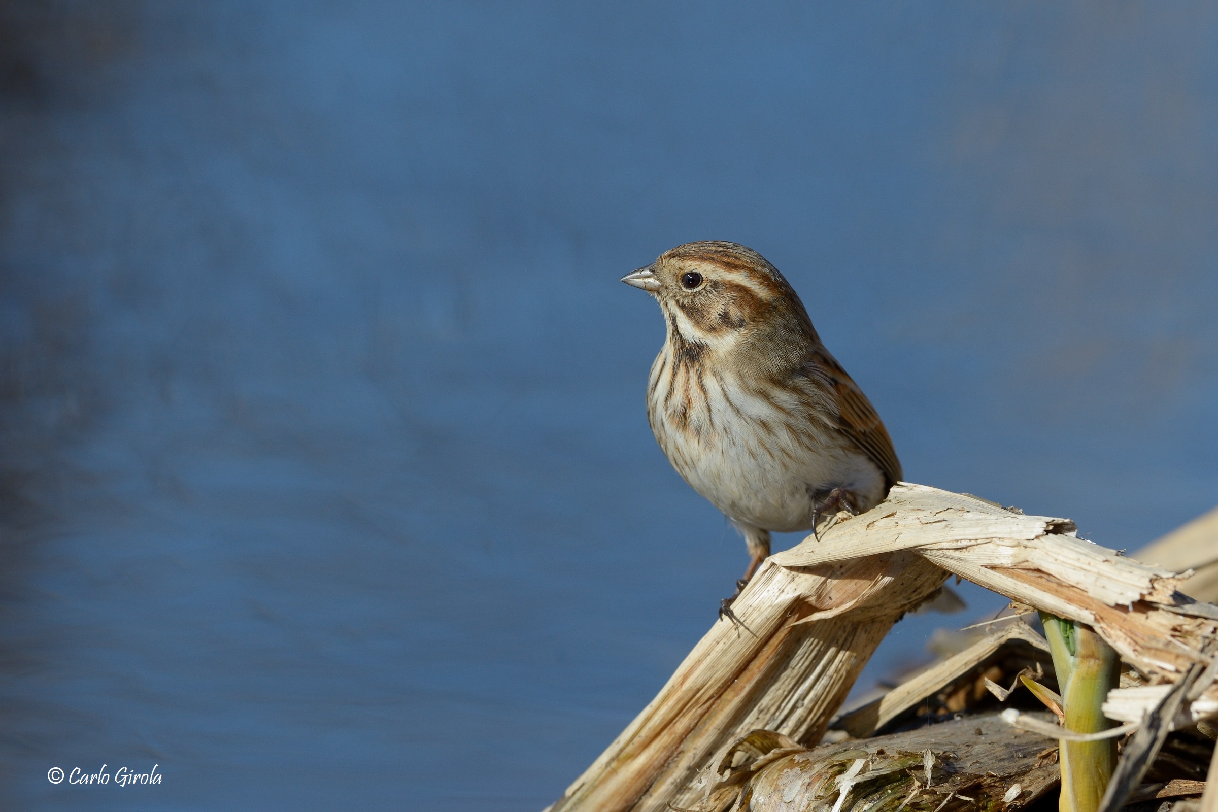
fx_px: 20298
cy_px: 406
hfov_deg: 3.4
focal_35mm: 600
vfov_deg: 2.3
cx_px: 609
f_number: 7.1
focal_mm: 600
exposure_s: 1/2000
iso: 800
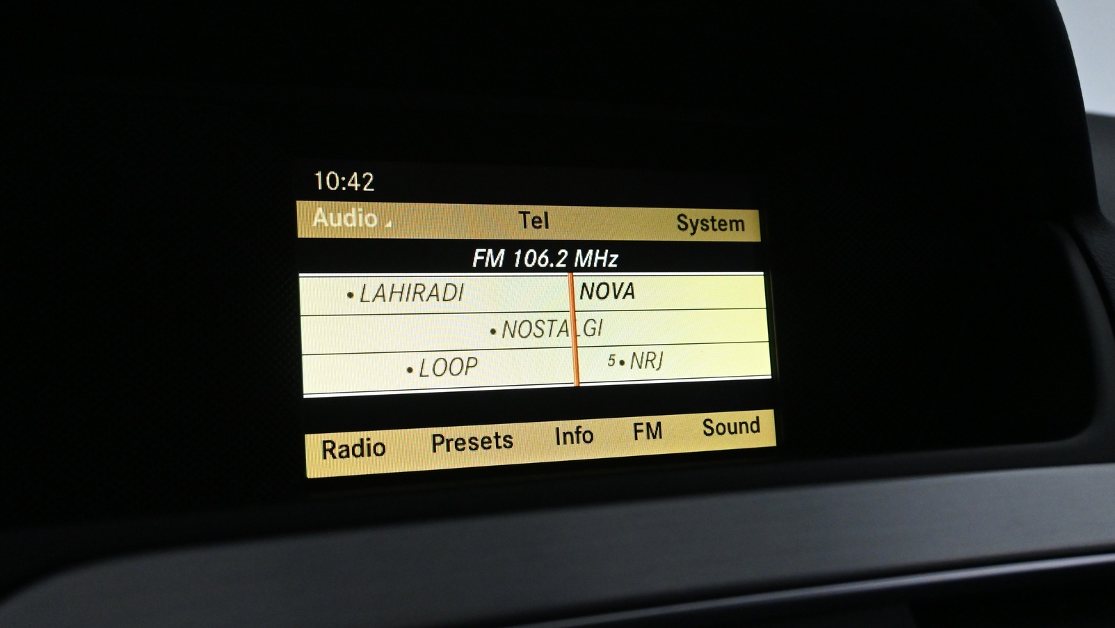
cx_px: 562
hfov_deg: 54.6
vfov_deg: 32.4
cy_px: 322
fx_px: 1080
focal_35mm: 37
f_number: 5.6
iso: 3200
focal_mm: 23
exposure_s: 1/125
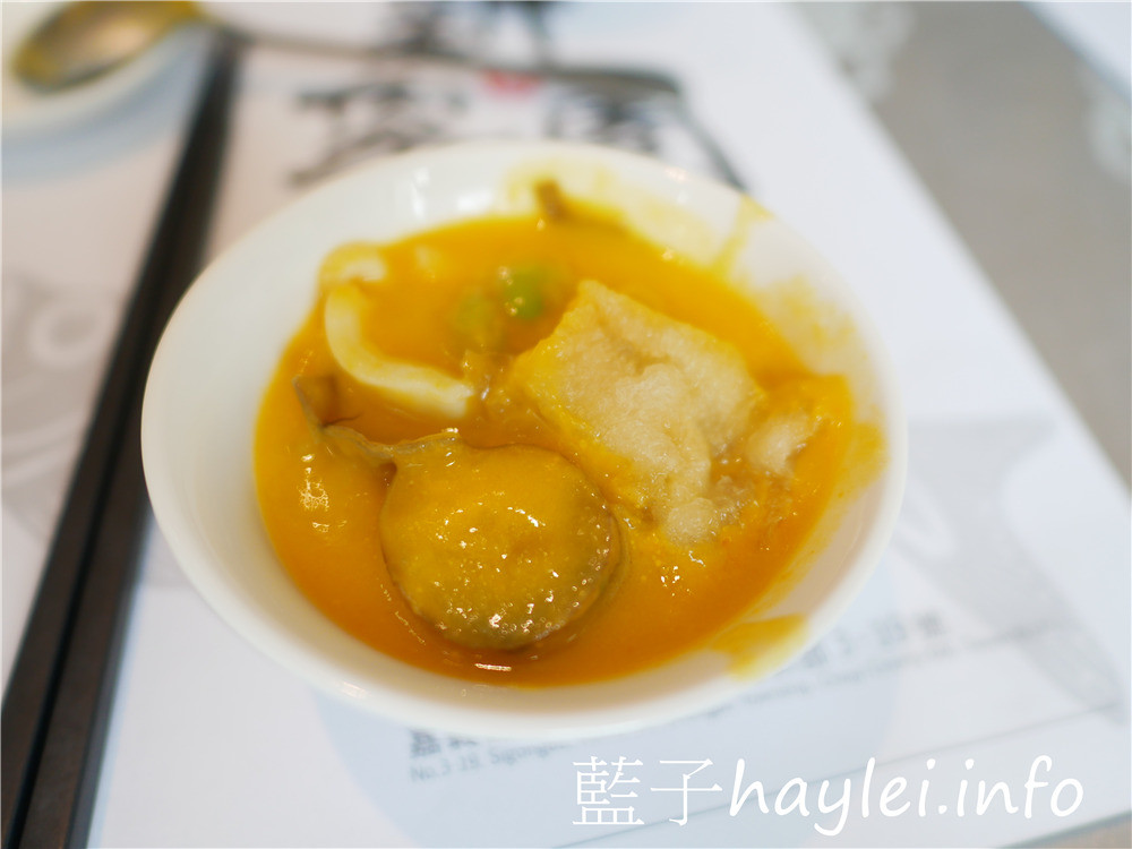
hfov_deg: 60.0
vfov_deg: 46.8
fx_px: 981
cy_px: 424
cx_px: 566
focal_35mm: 30
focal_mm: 15
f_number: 1.7
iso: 200
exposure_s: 1/100
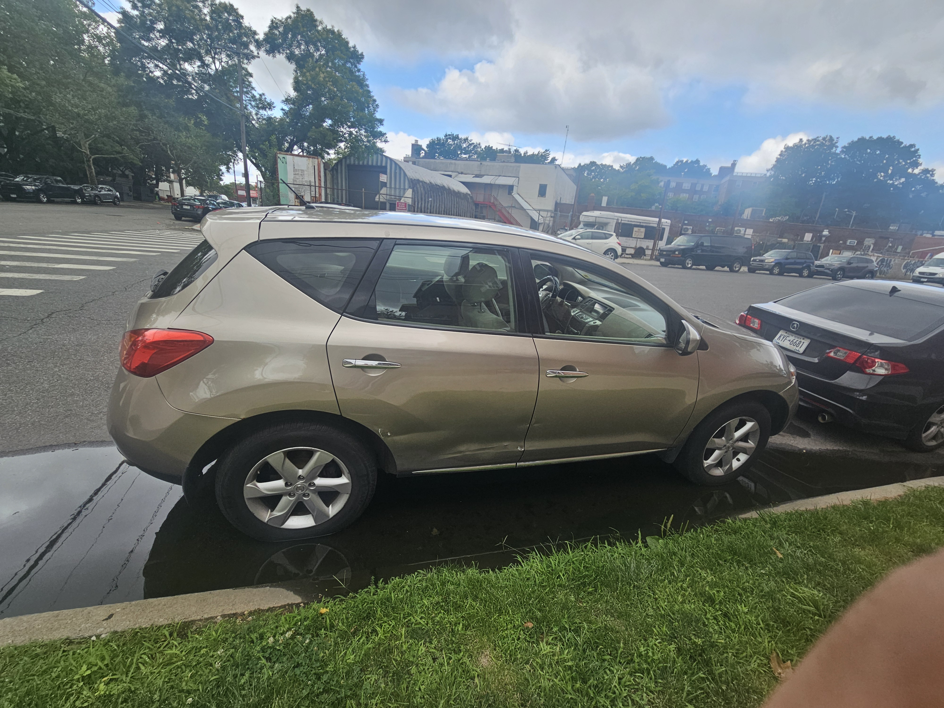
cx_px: 472
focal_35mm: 13
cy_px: 354
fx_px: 355
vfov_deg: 89.9
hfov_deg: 106.2
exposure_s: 1/554
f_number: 2.2
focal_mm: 2.2
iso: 50
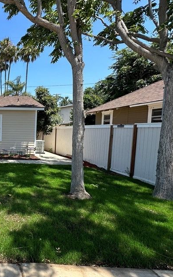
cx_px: -26
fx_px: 181
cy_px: 142
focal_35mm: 24
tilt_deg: -4.4
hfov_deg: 39.6
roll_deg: -1.0
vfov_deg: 74.8
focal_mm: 2.22
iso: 40
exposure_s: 1/910
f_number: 2.2
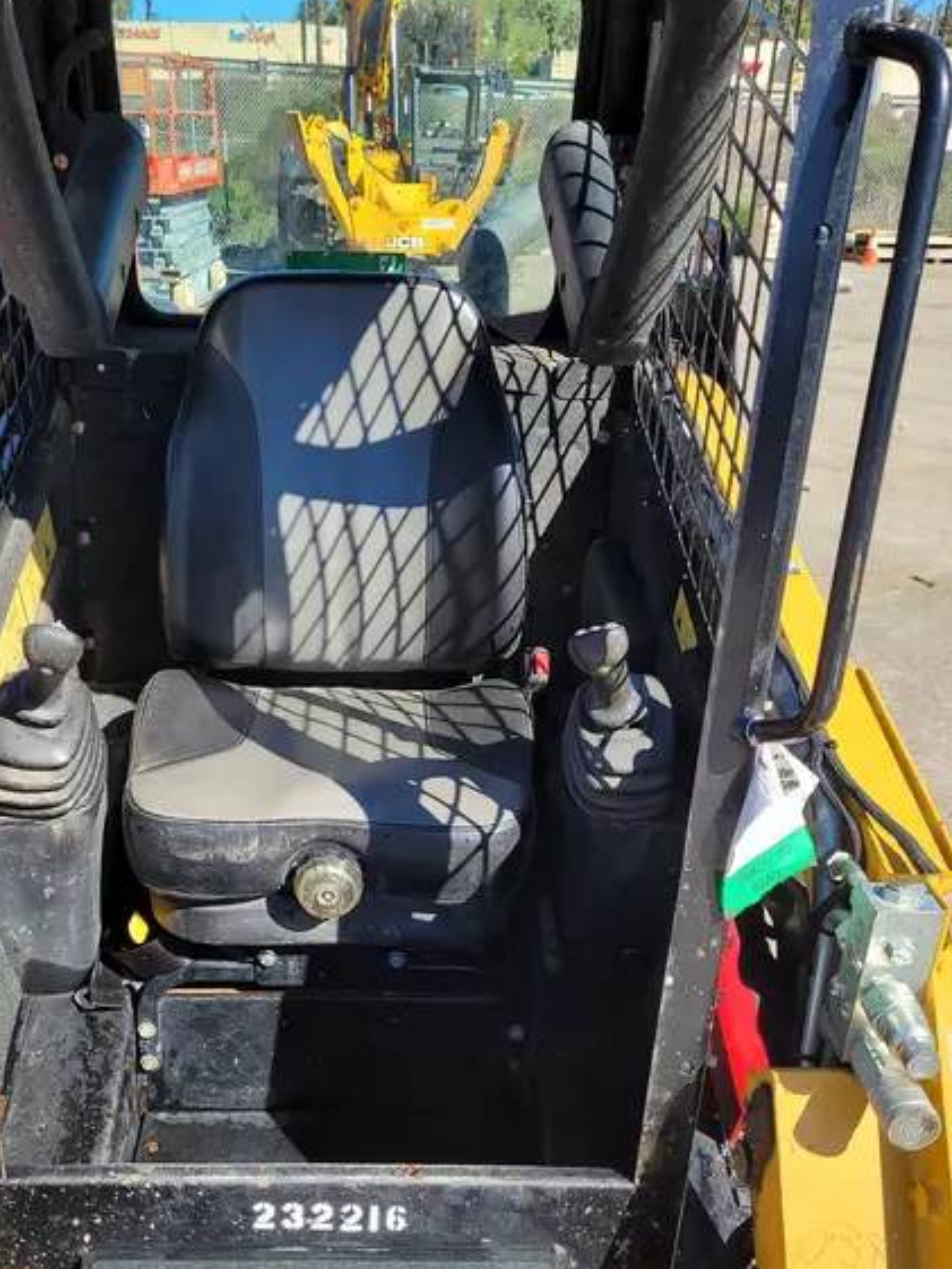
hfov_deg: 41.6
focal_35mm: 34
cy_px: 759
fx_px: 1246
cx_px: 382
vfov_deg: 53.6
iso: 40
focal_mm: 5.4
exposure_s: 1/1248
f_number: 1.8
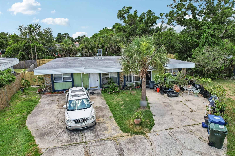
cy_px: 78
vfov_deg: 57.2
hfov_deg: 78.6
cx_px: 118
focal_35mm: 22
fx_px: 144
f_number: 2.8
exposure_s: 1/1250
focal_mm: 8.4
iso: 110
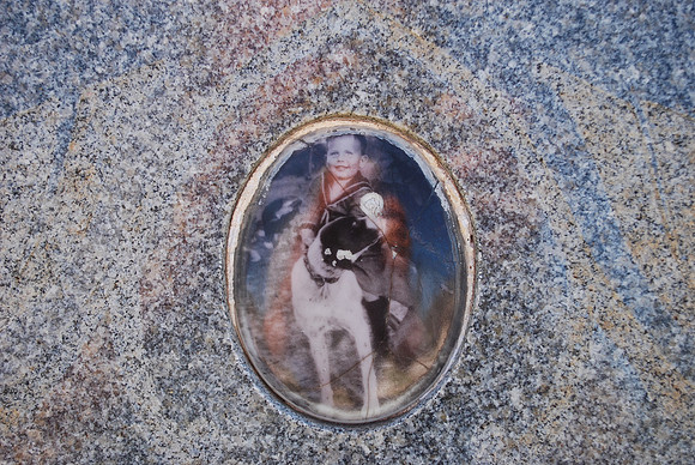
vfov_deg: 26.5
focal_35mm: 51
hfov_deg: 38.8
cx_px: 348
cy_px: 232
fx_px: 986
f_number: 5.6
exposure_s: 1/125
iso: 140
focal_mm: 34
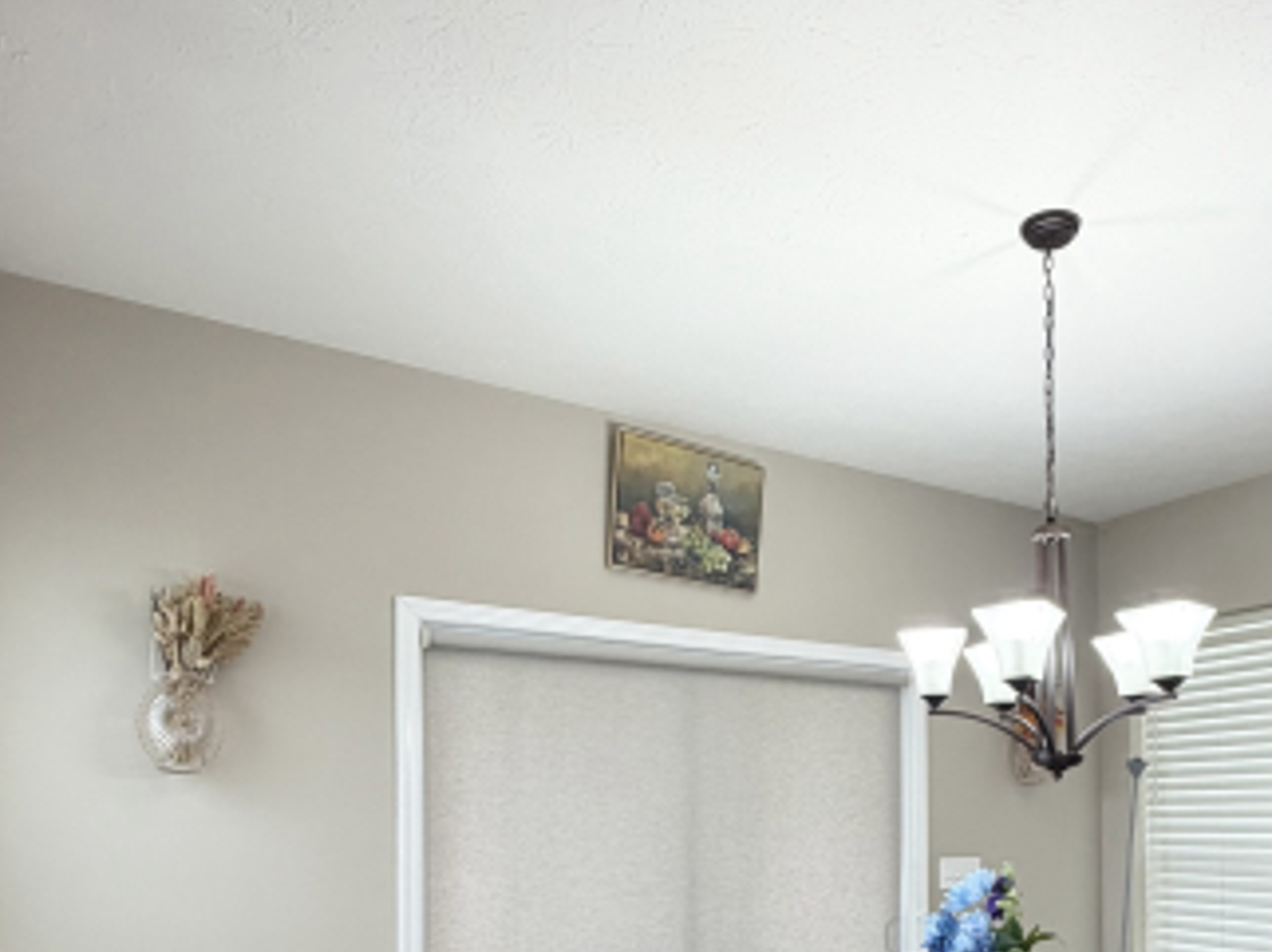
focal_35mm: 29
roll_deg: +0.1
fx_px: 1065
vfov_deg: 44.8
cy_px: 812
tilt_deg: +0.7
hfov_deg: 60.6
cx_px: 818
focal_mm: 2.22
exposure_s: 1/120
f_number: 2.2
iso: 160
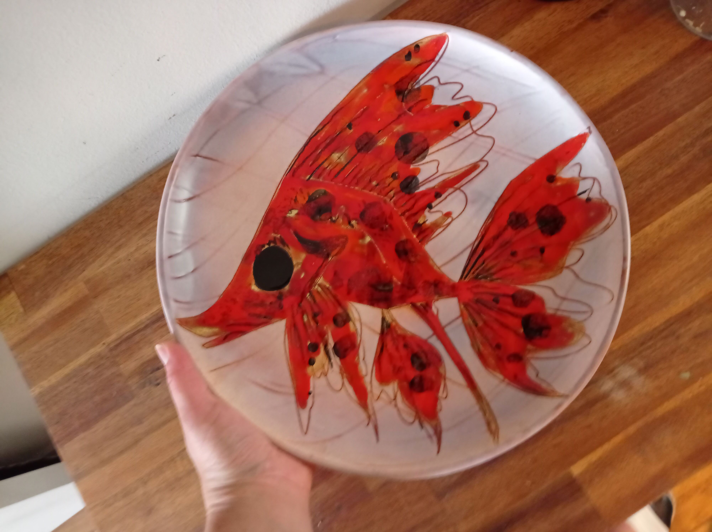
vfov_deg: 49.7
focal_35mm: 28
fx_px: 575
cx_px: 356
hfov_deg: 63.5
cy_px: 266
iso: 570
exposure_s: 1/25
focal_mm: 4.74
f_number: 1.79
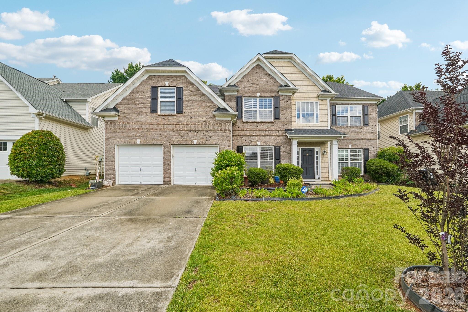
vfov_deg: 77.3
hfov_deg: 100.4
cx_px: 234
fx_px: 195
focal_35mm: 15
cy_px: 156
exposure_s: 1/60
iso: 100
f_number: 8
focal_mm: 10
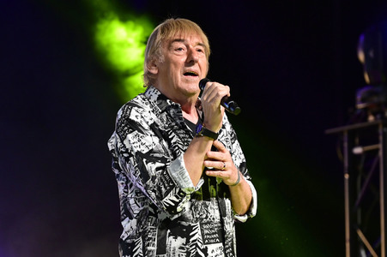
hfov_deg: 10.8
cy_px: 128
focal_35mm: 190
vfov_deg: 7.2
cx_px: 194
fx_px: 2041
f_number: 3.2
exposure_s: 1/320
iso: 3200
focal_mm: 190
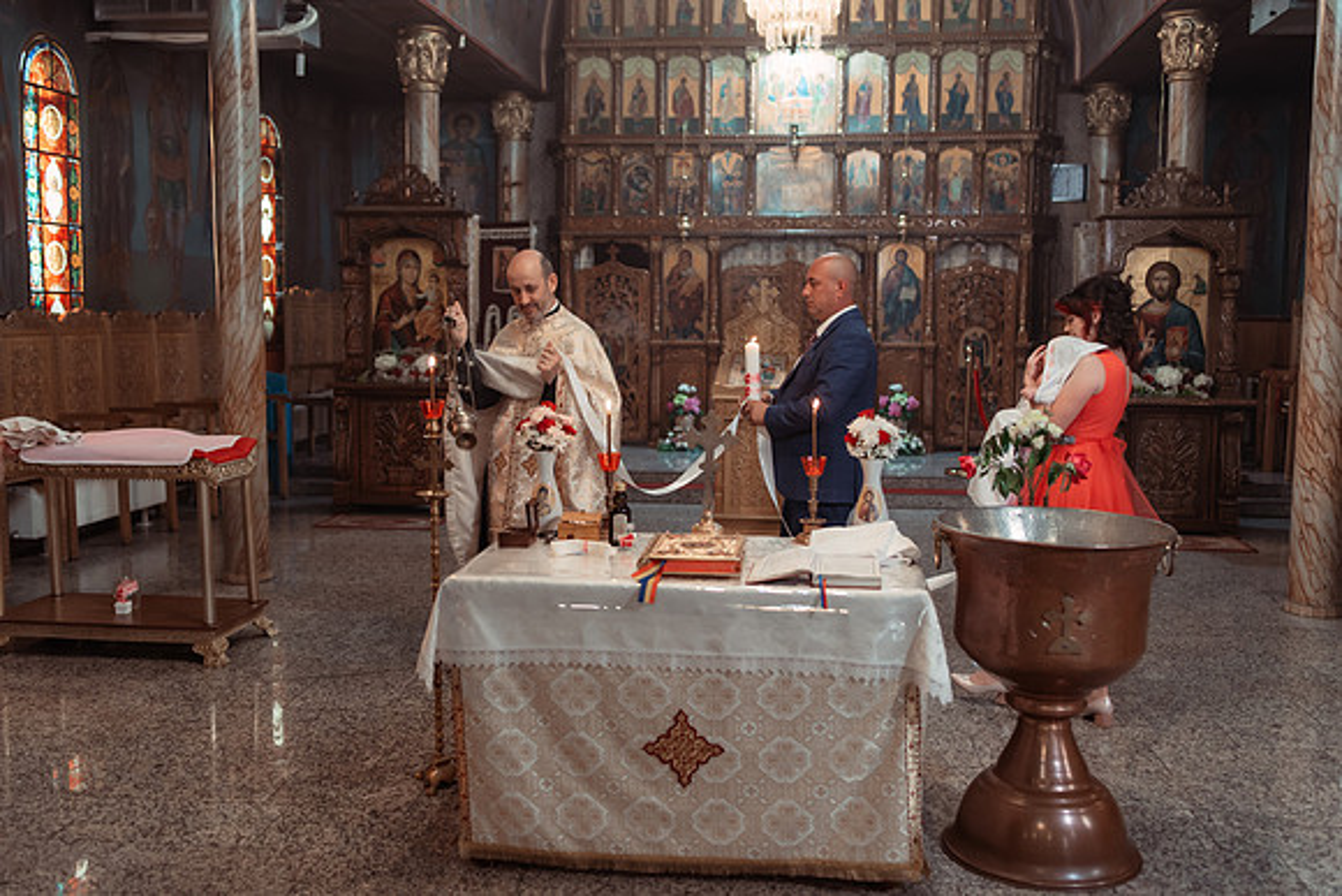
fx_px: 1305
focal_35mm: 35
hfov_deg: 54.4
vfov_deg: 37.9
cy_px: 448
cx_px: 671
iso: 1600
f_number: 2.5
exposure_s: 1/200
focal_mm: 35
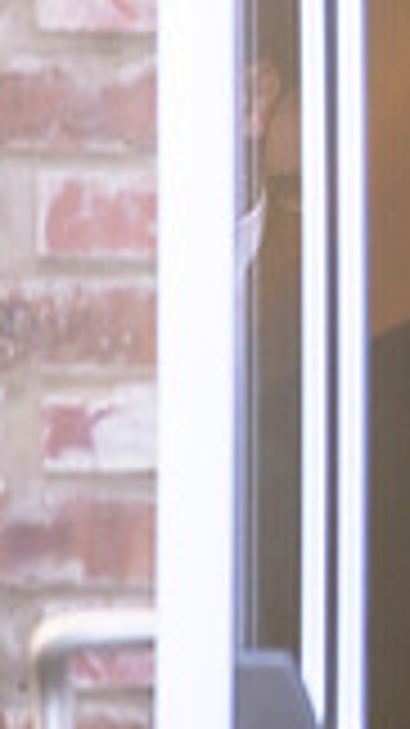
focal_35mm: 764
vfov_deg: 2.8
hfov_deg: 1.6
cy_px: 362
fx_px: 14781
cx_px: 1239
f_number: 2.8
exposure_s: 1/640
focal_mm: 200
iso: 640
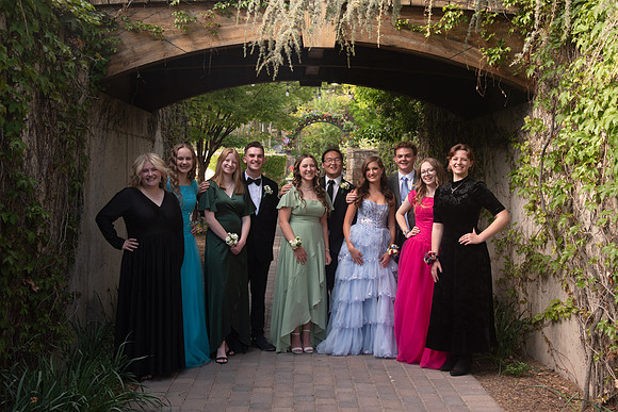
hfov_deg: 41.5
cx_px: 319
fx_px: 815
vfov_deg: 28.4
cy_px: 212
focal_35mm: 47
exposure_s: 1/125
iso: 400
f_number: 6.3
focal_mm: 46
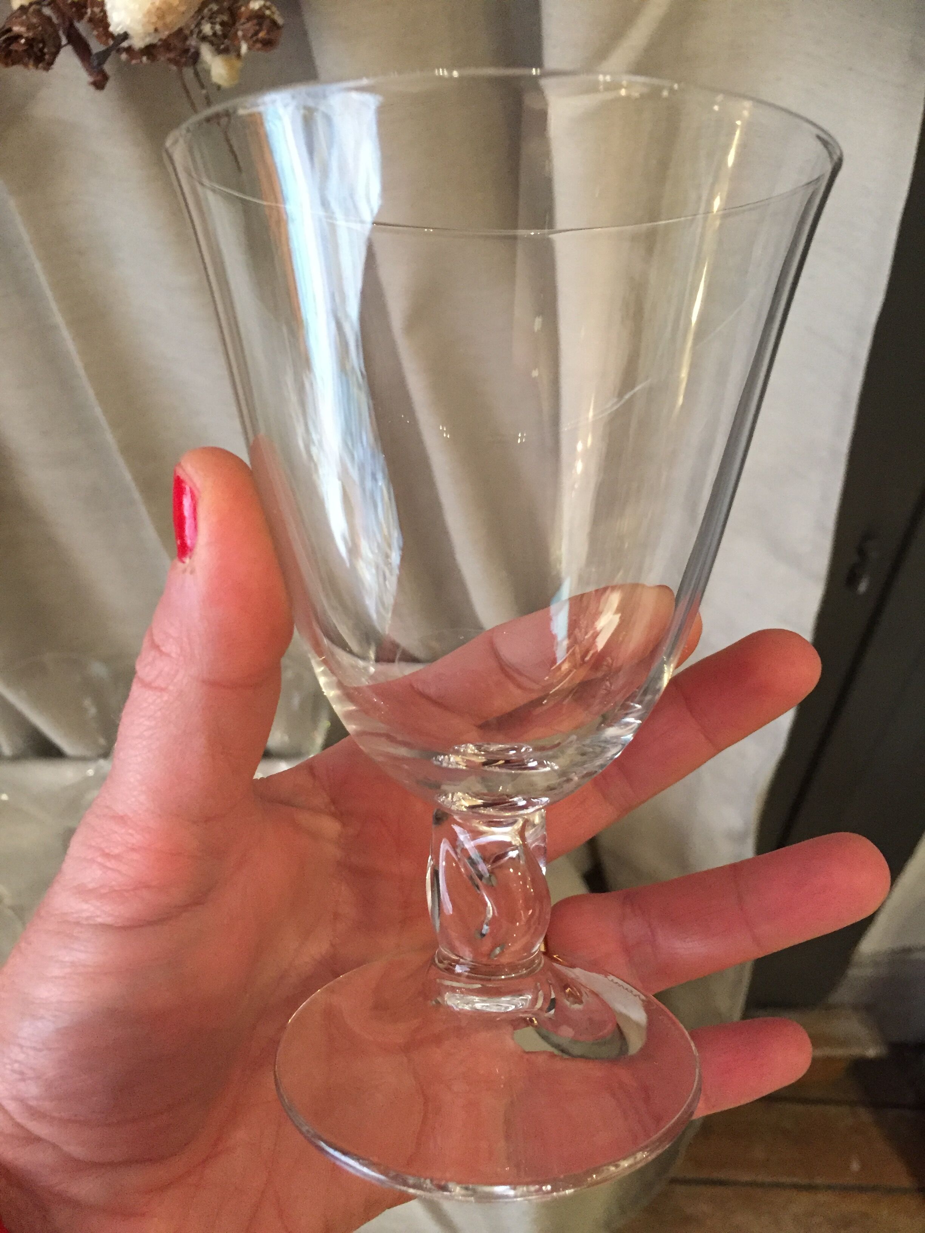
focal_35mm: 29
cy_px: 616
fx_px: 1033
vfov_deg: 61.7
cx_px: 462
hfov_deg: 48.2
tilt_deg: -49.5
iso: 250
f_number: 2.2
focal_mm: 4.15
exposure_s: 1/25
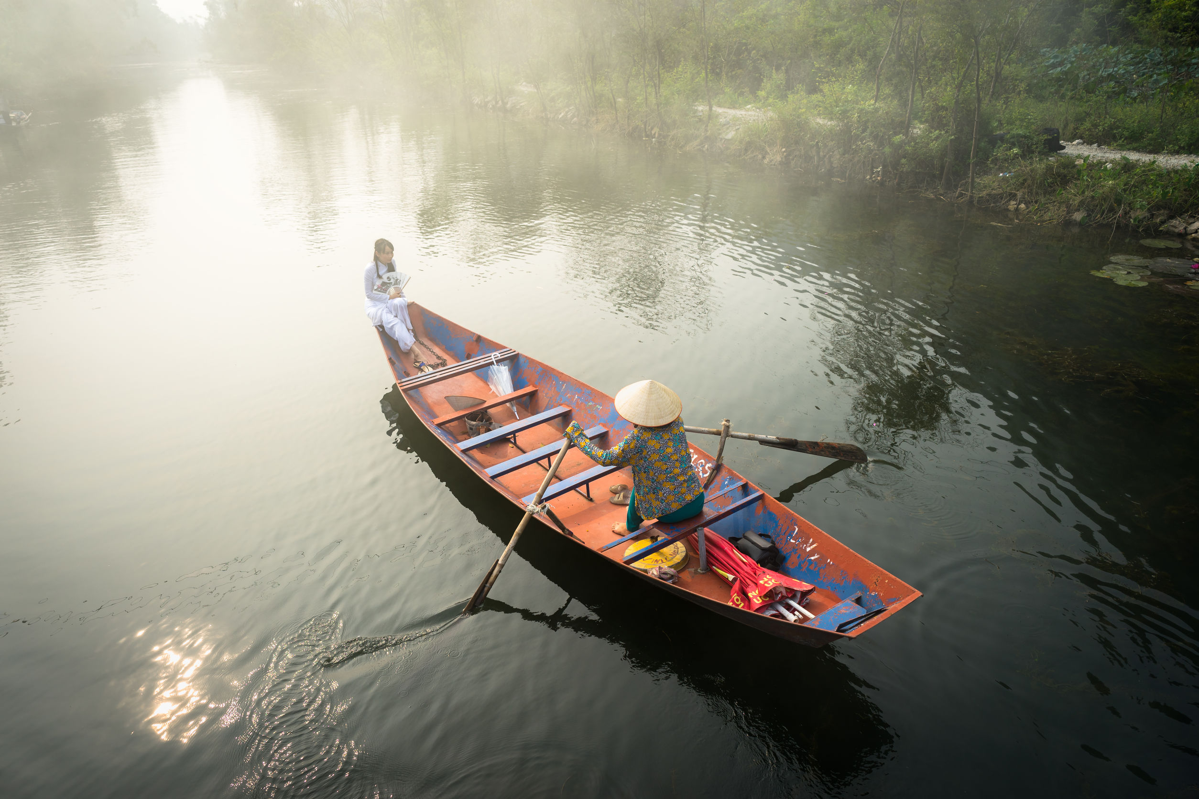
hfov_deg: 71.5
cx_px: 600
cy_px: 400
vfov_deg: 51.3
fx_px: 833
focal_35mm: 25
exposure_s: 1/750
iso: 100
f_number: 4.5
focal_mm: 25
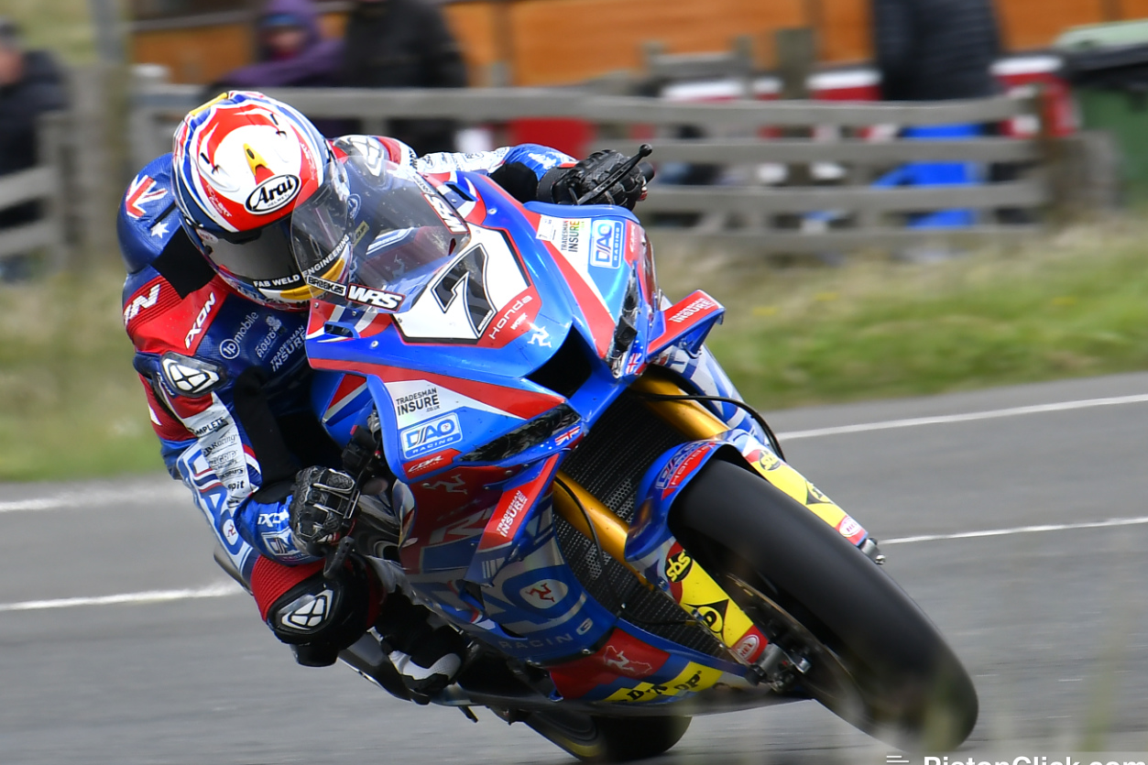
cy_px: 356
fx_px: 15272
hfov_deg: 4.3
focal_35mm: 479
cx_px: 330
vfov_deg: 2.9
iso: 320
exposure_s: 1/400
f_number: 6.3
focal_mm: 200
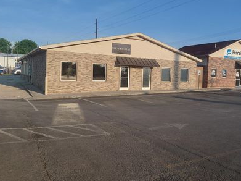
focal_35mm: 32
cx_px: 147
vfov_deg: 44.0
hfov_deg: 56.3
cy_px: 79
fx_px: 223
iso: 50
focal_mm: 4.69
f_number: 1.8
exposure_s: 1/2153
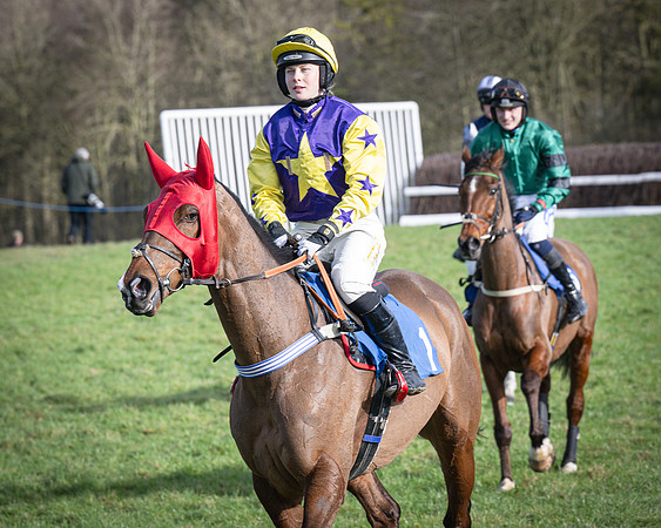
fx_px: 5159
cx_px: 308
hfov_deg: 7.3
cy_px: 225
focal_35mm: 264
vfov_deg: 5.9
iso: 400
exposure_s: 1/1250
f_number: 5
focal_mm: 135
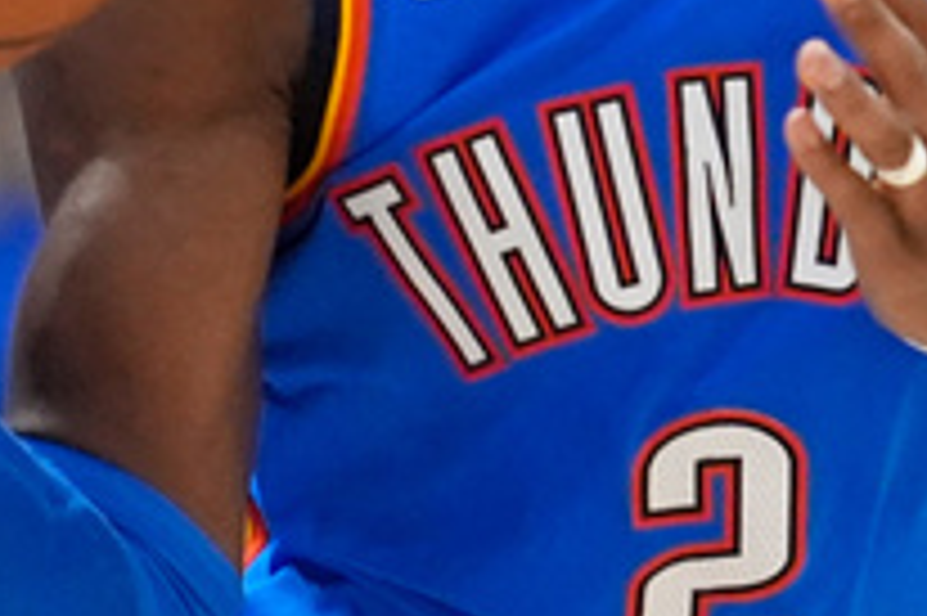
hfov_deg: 1.0
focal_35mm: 1991
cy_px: -899
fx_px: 51226
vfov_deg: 0.7
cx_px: 1161
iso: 4000
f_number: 3.2
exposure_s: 1/1600
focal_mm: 400
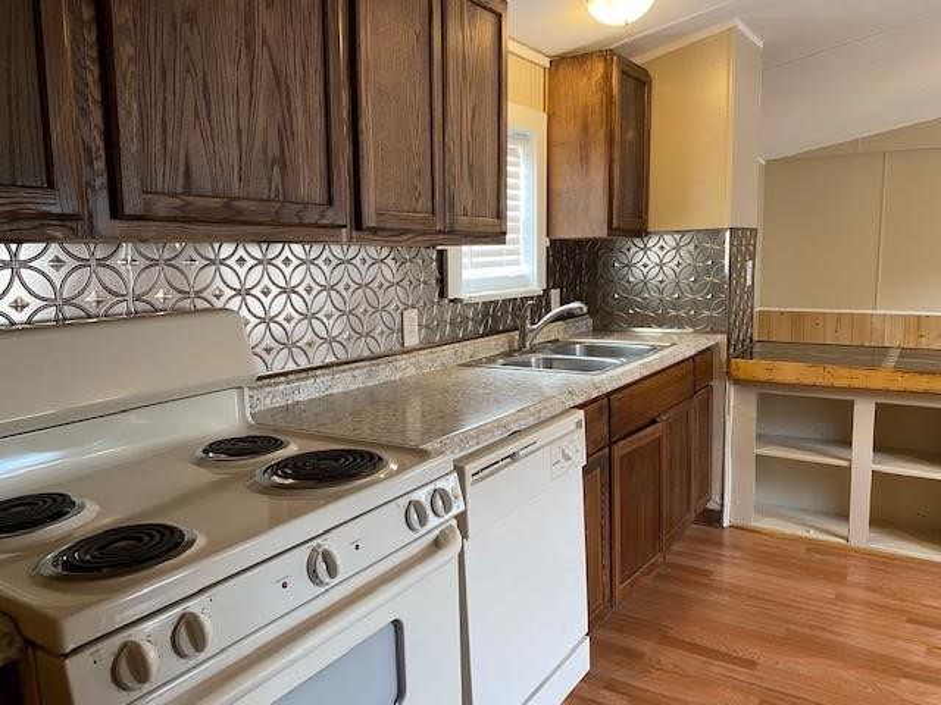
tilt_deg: -7.6
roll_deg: +0.0
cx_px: 470
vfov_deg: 53.1
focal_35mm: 26
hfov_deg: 67.3
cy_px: 352
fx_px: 707
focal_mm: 4.25
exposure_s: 1/60
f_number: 1.8
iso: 200
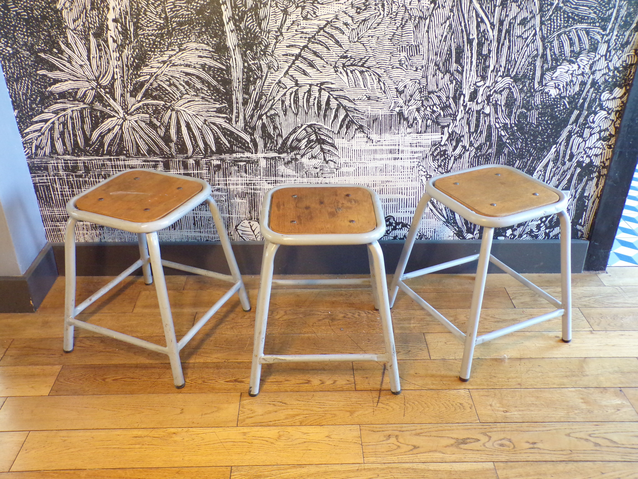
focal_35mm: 32
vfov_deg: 44.2
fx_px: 590
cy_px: 240
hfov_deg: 56.8
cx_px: 319
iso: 400
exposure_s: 1/13
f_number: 3.2
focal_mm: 5.8
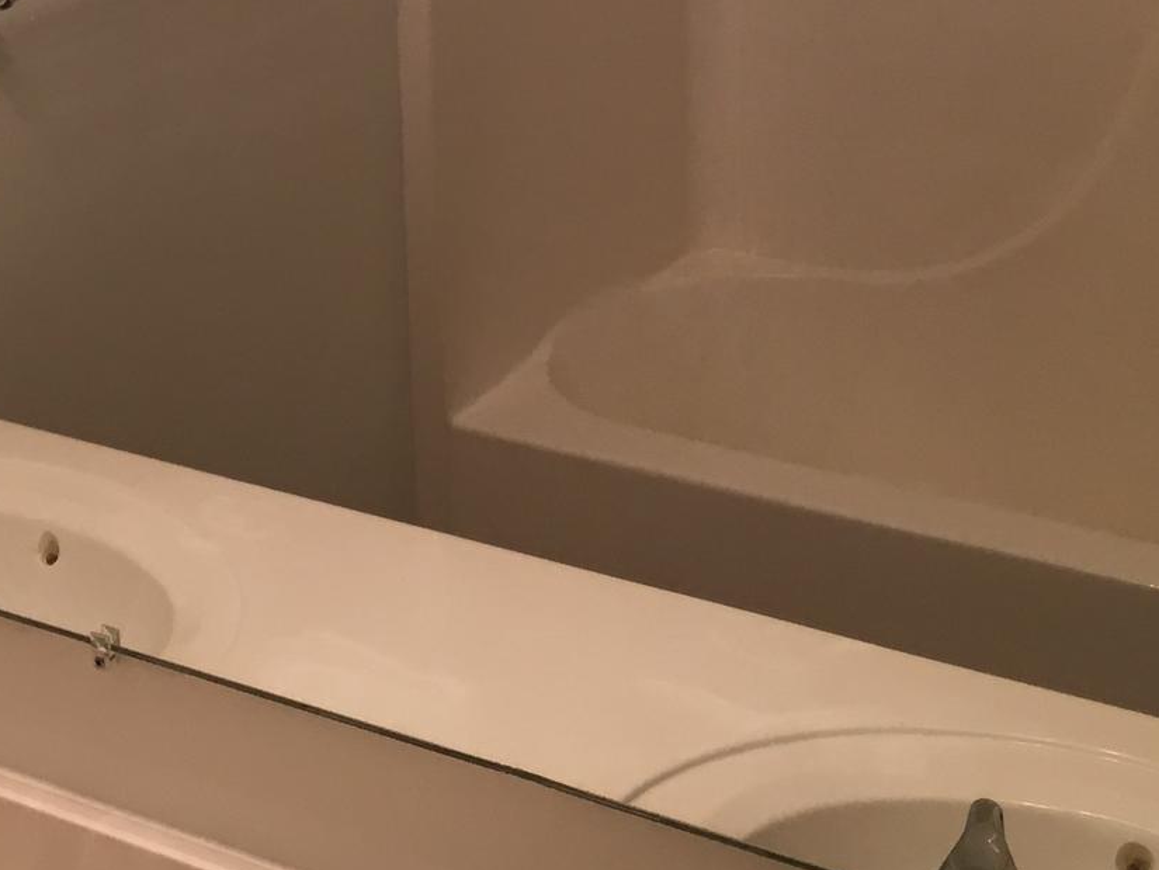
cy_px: -45
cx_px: 454
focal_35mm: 72
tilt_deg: -13.1
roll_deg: +2.8
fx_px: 2411
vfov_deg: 19.7
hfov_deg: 27.0
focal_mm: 4.15
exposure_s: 1/30
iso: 50
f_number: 2.2
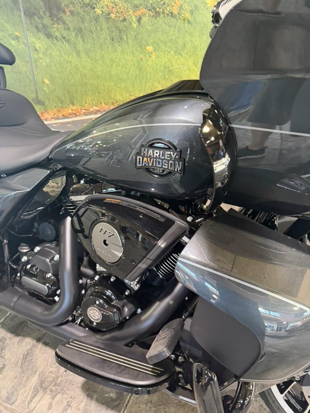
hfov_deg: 56.8
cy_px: 206
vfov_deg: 71.6
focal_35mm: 24
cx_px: 155
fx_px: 287
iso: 500
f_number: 1.78
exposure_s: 1/60
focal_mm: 6.76
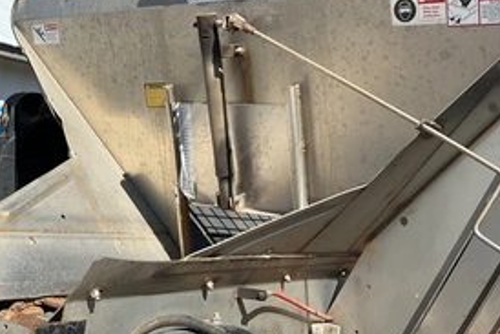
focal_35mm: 44
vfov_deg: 30.3
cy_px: 104
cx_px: 345
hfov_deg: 43.7
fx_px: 611
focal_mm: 3
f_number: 1.8
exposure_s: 1/1250
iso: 25
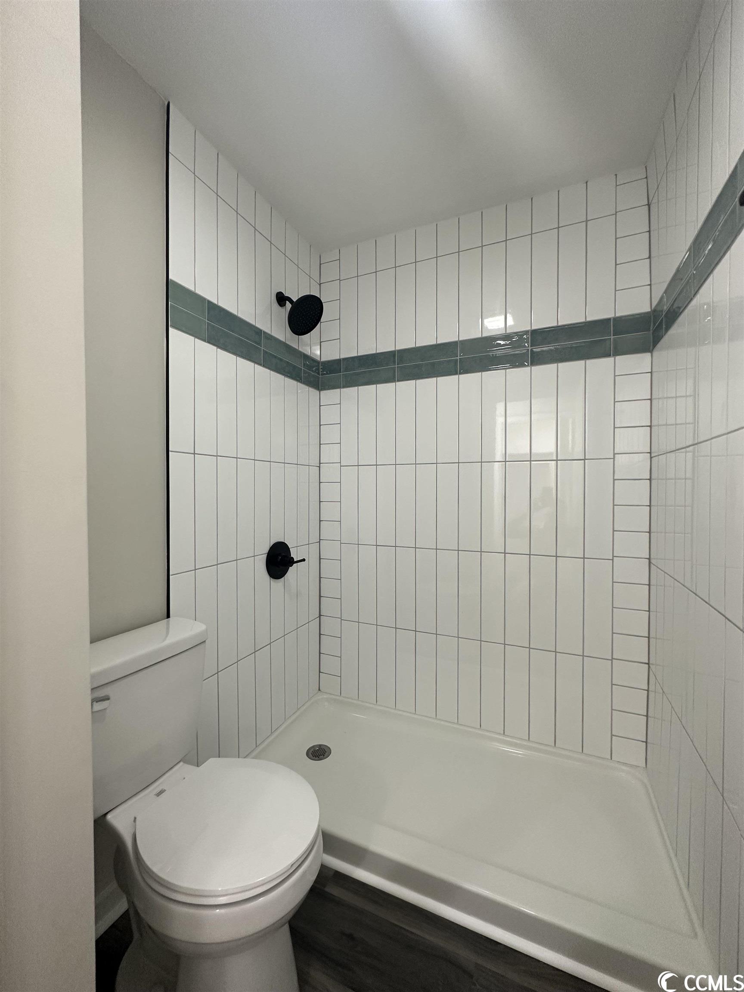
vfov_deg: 102.1
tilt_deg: -1.8
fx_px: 401
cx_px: 372
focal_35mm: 14
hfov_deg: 85.7
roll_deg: -0.2
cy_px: 496
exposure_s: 1/60
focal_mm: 2.22
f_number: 2.2
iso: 160
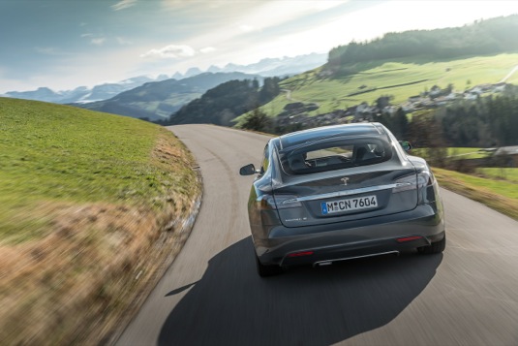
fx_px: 835
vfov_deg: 23.4
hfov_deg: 34.5
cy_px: 173
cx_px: 259
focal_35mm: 58
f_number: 9
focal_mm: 58
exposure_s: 1/25
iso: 50
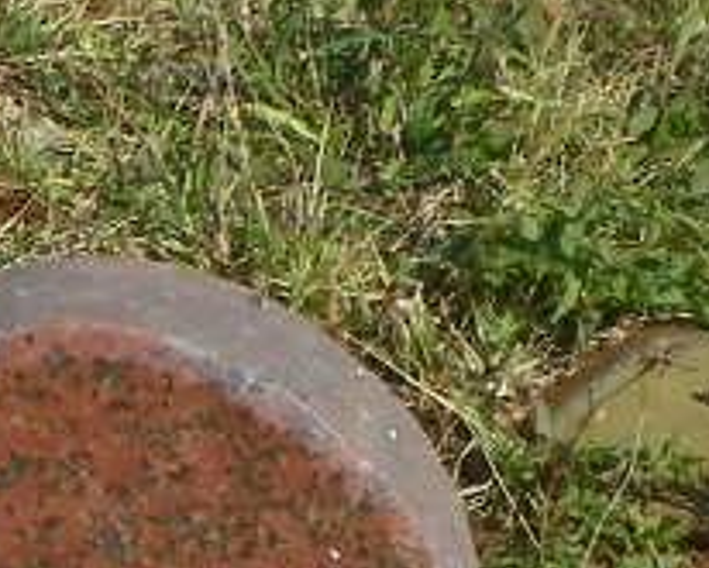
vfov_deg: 2.4
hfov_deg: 3.0
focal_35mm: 647
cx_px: -568
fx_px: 13583
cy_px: 799
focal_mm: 20.2
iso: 64
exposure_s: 1/250
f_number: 5.6
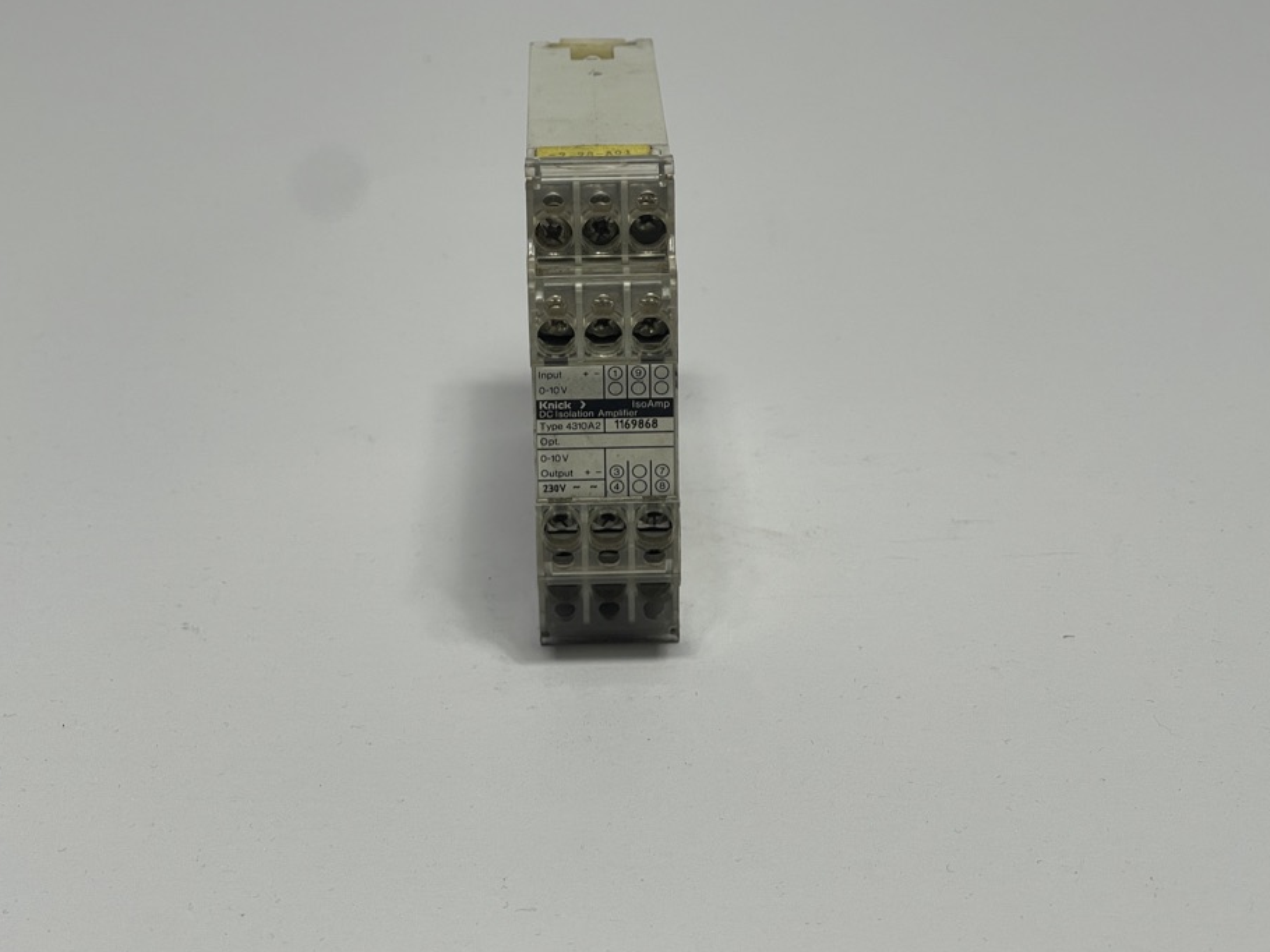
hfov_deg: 27.0
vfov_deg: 20.4
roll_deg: +0.8
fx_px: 2642
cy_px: 454
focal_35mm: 72
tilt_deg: -23.0
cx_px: 576
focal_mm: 7.5
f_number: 2.2
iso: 40
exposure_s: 1/100
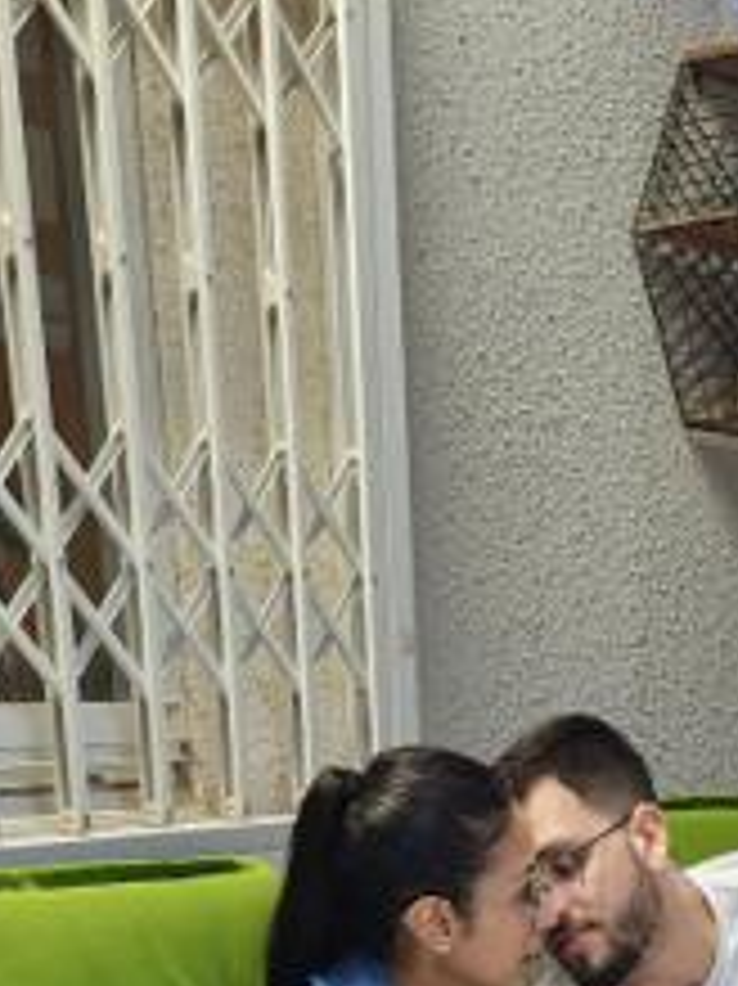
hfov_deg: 20.5
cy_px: 1342
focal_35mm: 70
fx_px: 1992
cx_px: 675
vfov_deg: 23.8
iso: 400
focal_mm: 6.4
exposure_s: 1/100
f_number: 1.8
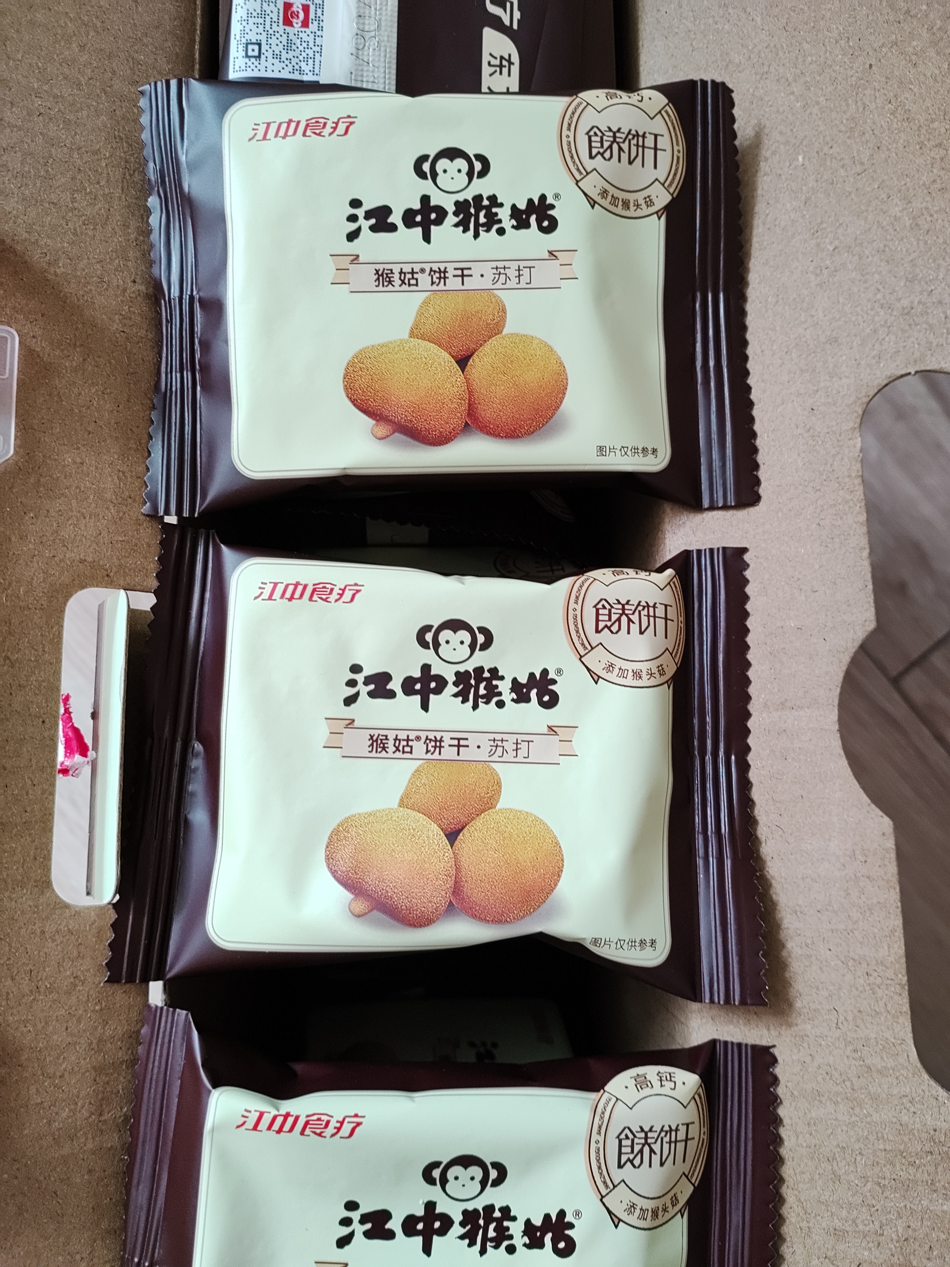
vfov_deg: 67.3
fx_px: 951
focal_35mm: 26
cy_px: 634
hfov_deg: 53.1
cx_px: 475
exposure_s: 1/33.3
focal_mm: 4.26
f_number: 1.8
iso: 569
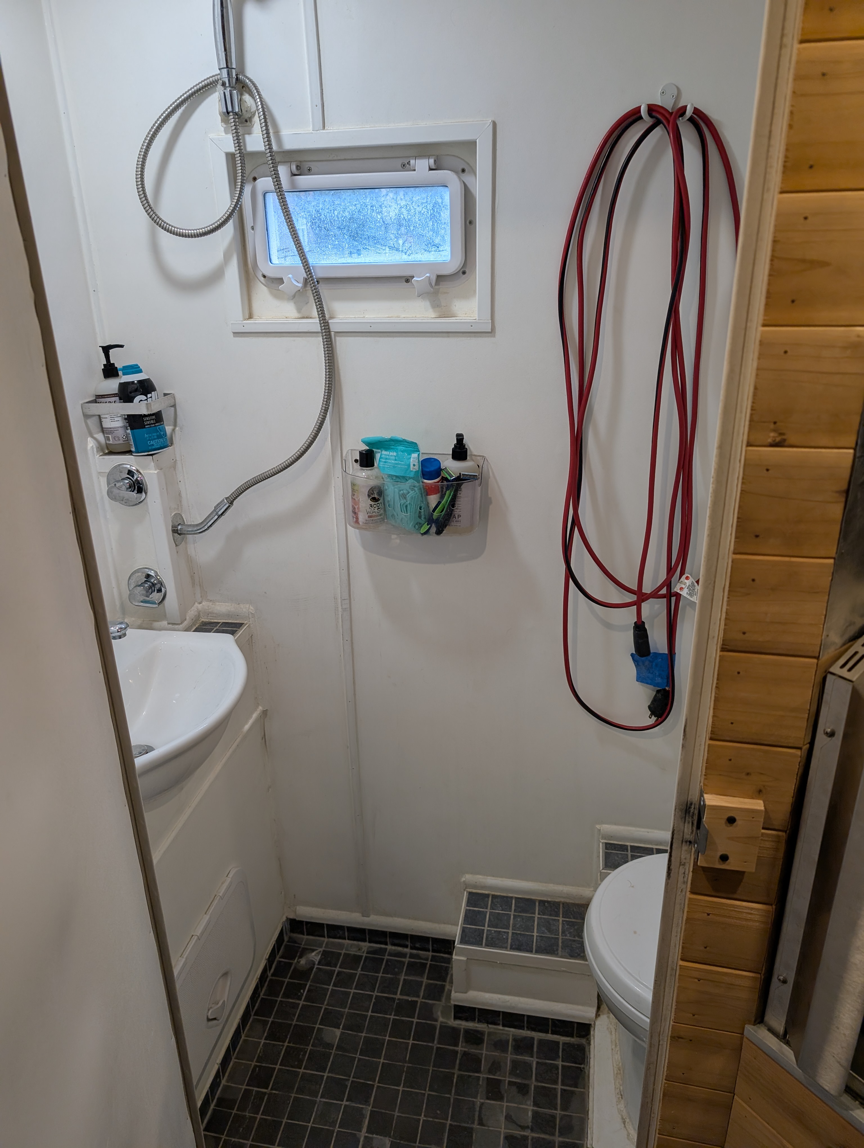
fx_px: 797
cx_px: 432
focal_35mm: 24
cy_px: 574
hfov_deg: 56.9
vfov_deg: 71.5
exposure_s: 1/52.7
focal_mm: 6.9
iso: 62
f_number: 1.68
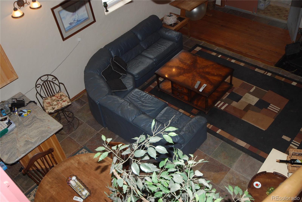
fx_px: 302
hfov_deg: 53.1
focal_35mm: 36
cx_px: 151
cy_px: 101
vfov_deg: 36.9
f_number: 5.6
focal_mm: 24
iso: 400
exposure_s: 1/60
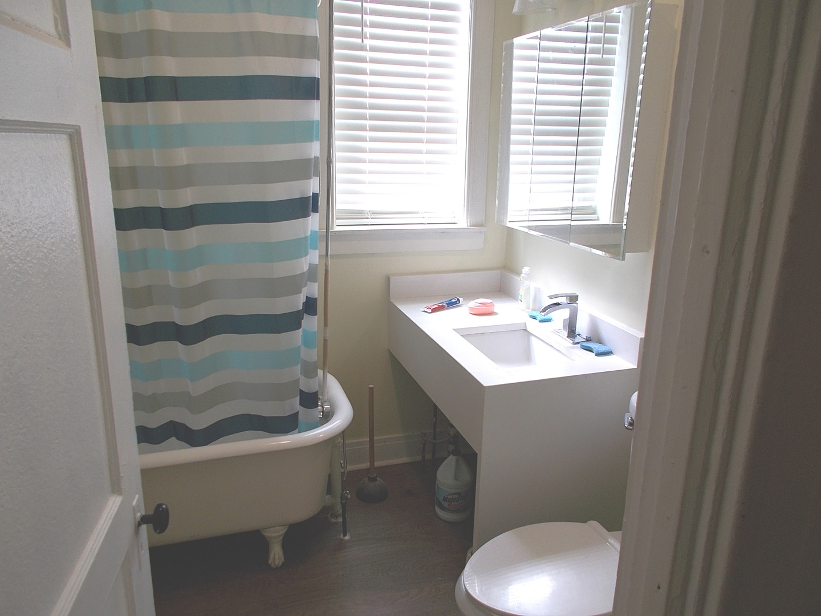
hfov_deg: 67.3
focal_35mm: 26
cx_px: 410
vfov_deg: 53.1
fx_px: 617
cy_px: 308
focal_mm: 4.6
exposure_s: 1/50
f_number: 3.2
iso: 80
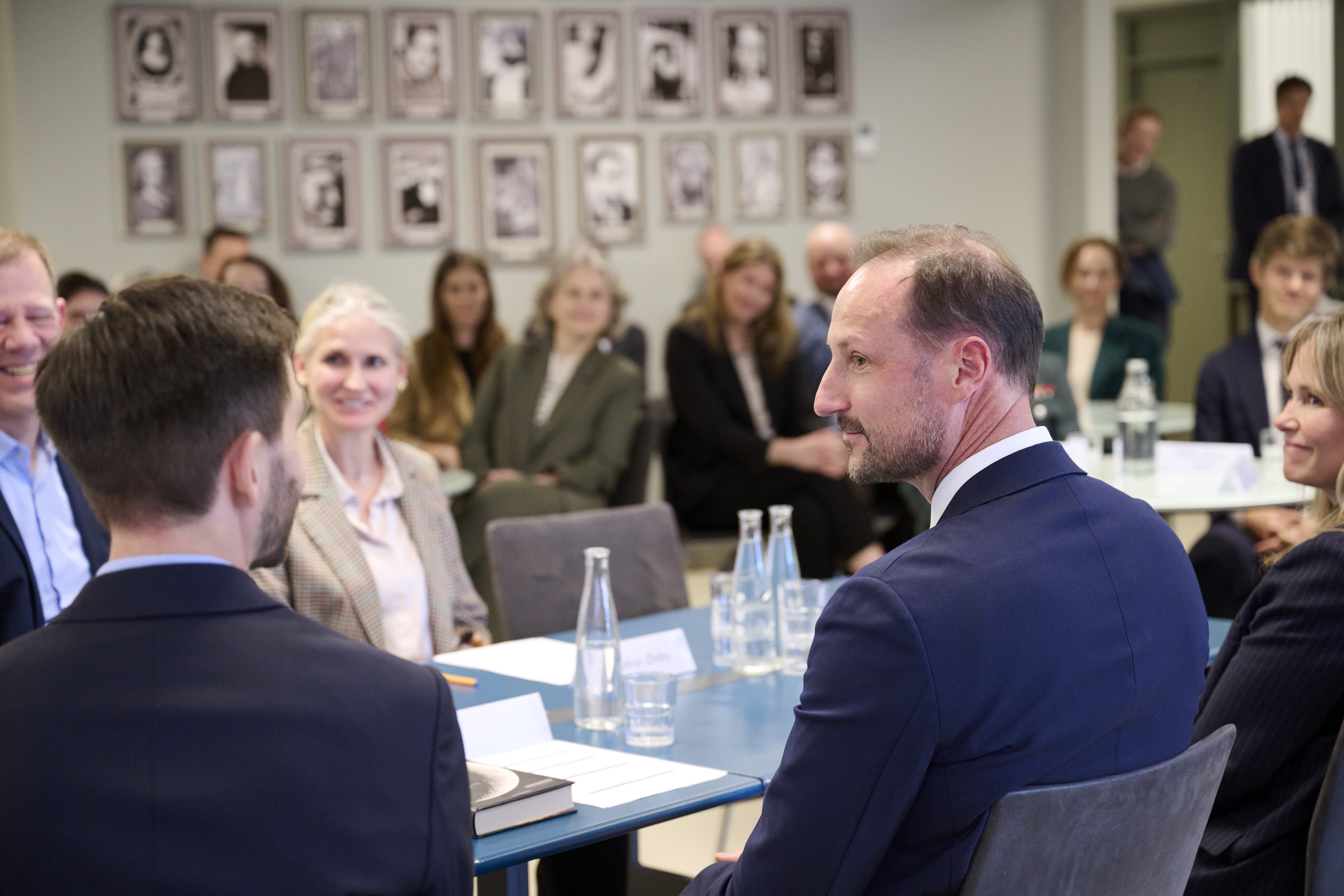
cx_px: 677
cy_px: 450
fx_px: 2538
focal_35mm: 68
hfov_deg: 29.7
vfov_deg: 20.0
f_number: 3.5
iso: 3200
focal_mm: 67
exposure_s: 1/250
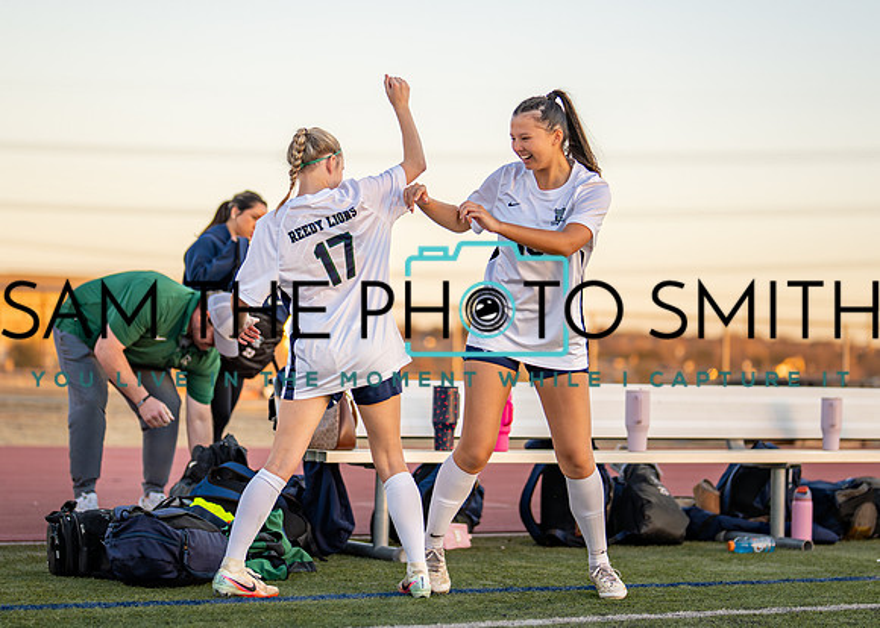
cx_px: 441
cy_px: 309
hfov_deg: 20.5
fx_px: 2430
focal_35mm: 97
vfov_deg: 14.7
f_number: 1.2
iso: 125
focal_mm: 50
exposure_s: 1/1250
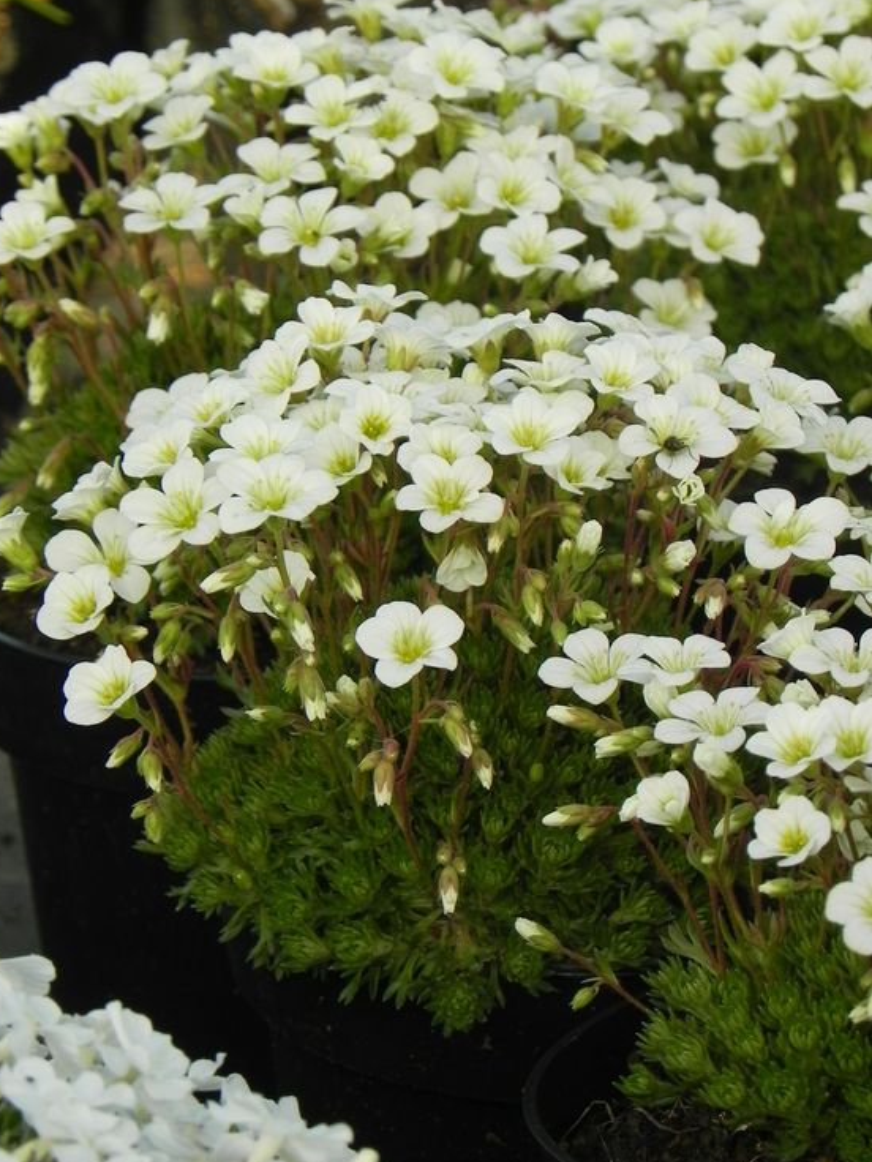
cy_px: 567
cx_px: 400
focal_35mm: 200
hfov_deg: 7.4
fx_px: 6718
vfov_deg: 9.9
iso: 160
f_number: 5
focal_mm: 32.7
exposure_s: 1/320
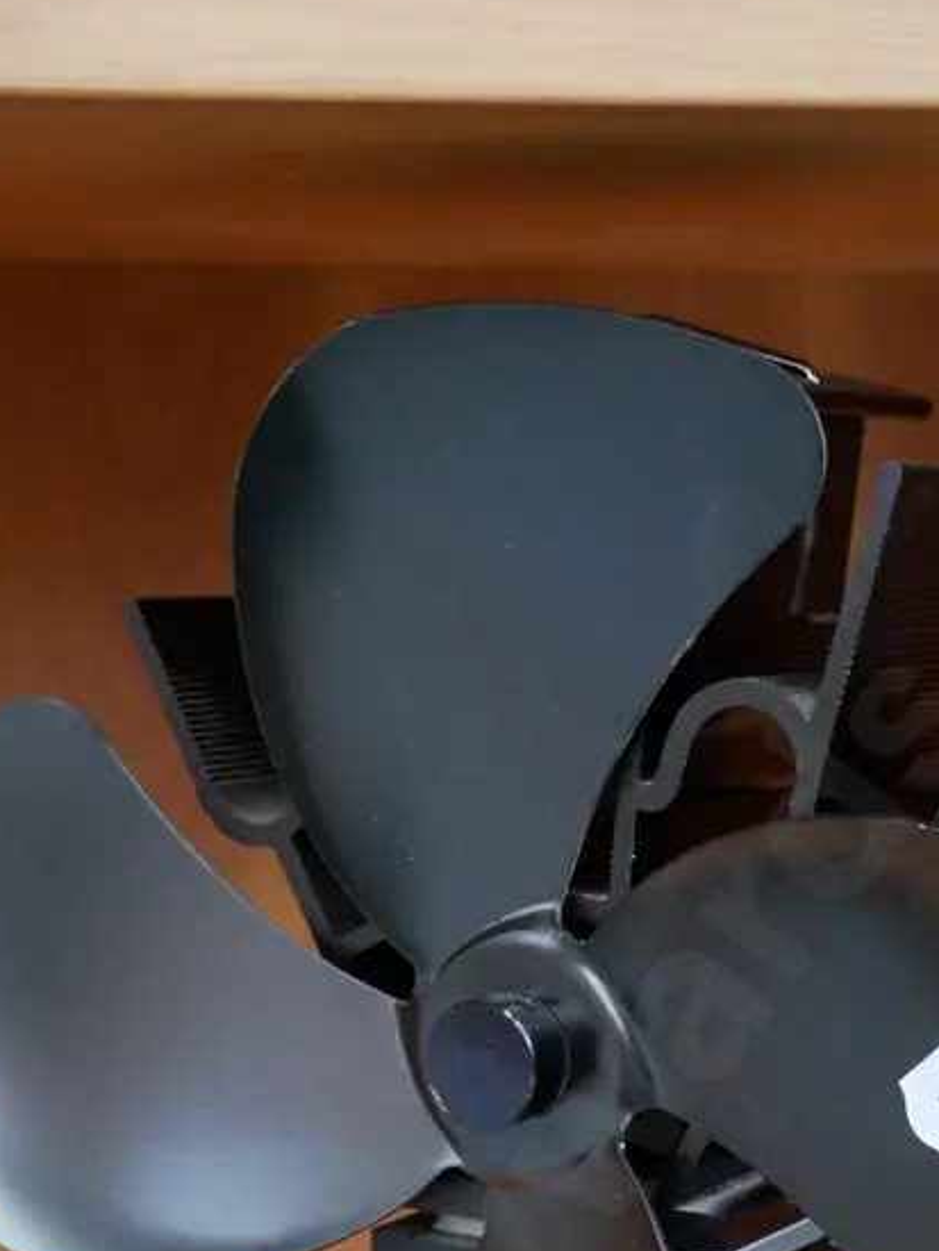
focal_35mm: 67
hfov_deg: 21.9
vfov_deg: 28.0
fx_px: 2421
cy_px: 1094
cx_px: 633
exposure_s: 1/25
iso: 3200
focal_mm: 18
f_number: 5.6
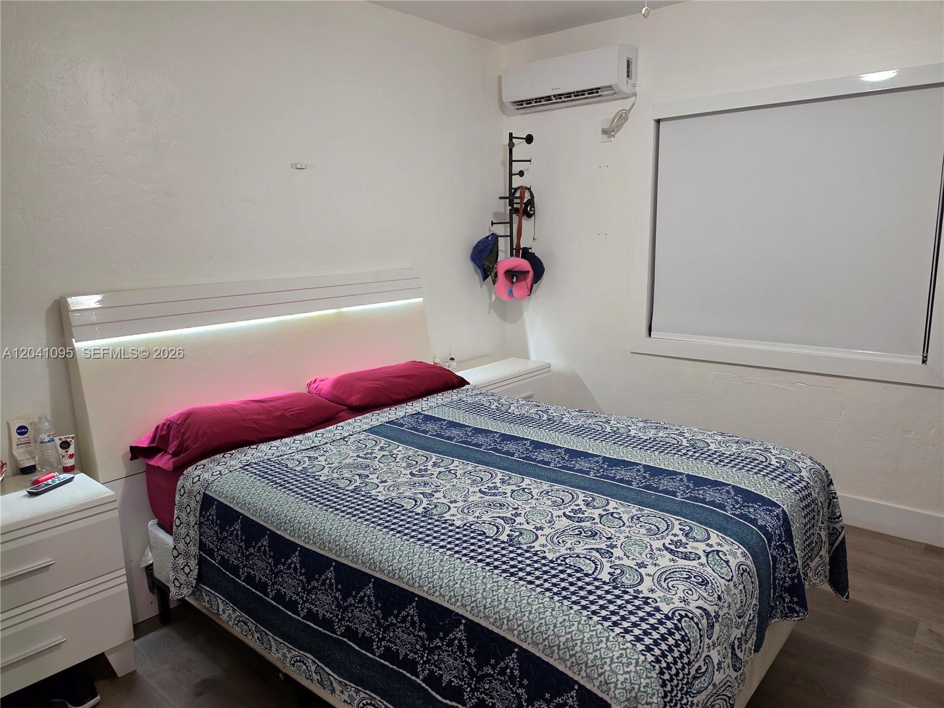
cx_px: 472
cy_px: 354
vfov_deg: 58.9
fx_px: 627
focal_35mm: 23
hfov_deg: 73.9
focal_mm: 6.5
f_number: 1.4
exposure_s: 1/120
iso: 320
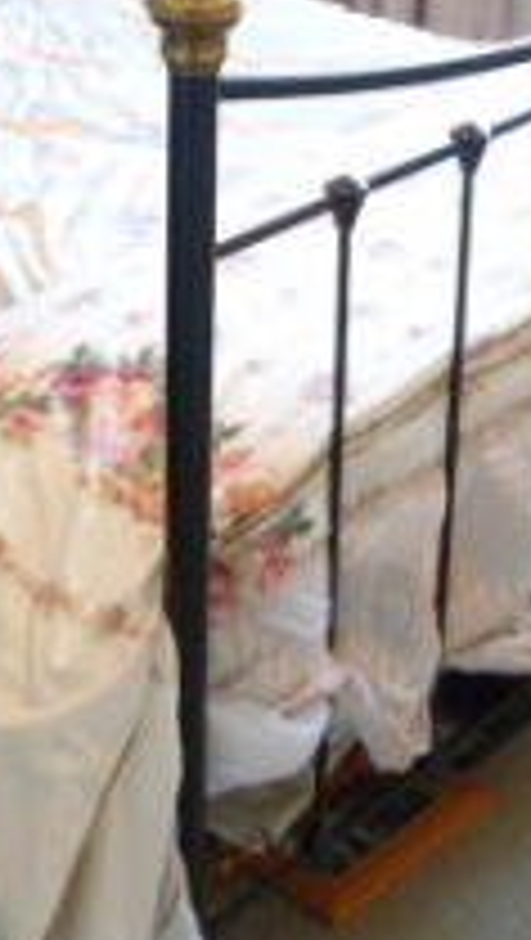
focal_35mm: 76
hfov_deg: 15.9
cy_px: 83
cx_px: 241
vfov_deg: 26.8
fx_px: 1897
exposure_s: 1/40
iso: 400
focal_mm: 4.5
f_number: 2.8
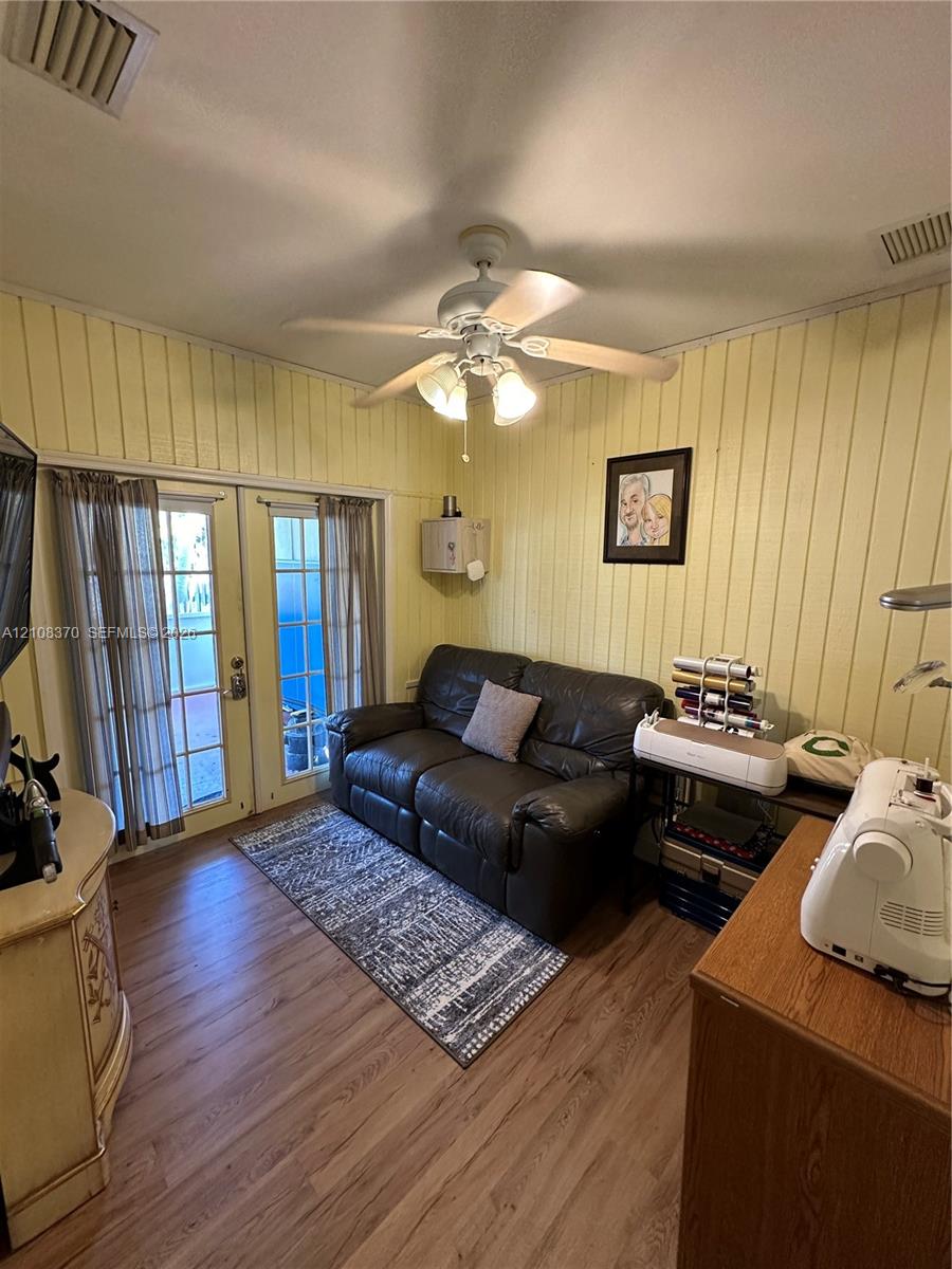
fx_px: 513
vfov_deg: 102.1
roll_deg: -0.8
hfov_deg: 85.7
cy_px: 634
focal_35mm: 14
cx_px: 476
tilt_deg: -8.6
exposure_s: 1/60
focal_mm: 2.22
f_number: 2.2
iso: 400
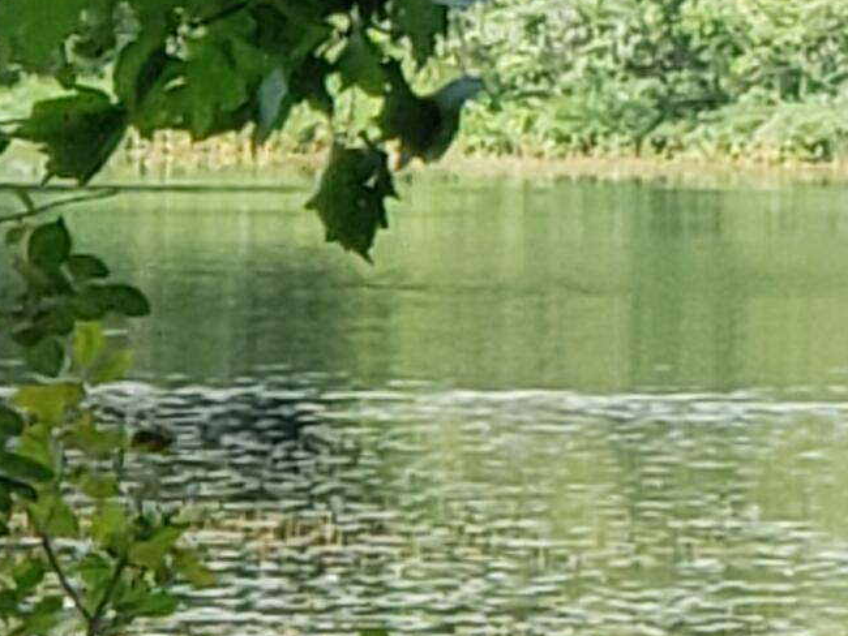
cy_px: 156
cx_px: 1637
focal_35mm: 240
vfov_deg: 6.2
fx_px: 5882
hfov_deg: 7.9
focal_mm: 6
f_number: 2.4
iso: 32
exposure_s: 1/219
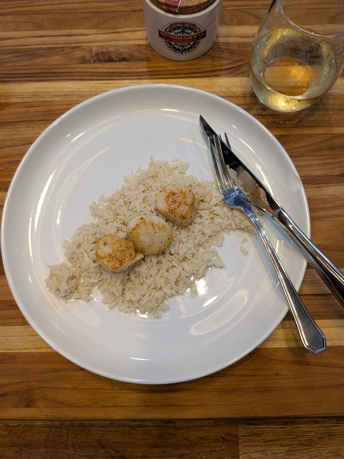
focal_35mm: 24
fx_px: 318
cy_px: 230
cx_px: 172
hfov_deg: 56.8
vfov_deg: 71.6
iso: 69
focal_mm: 4.53
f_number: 1.7
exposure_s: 1/60
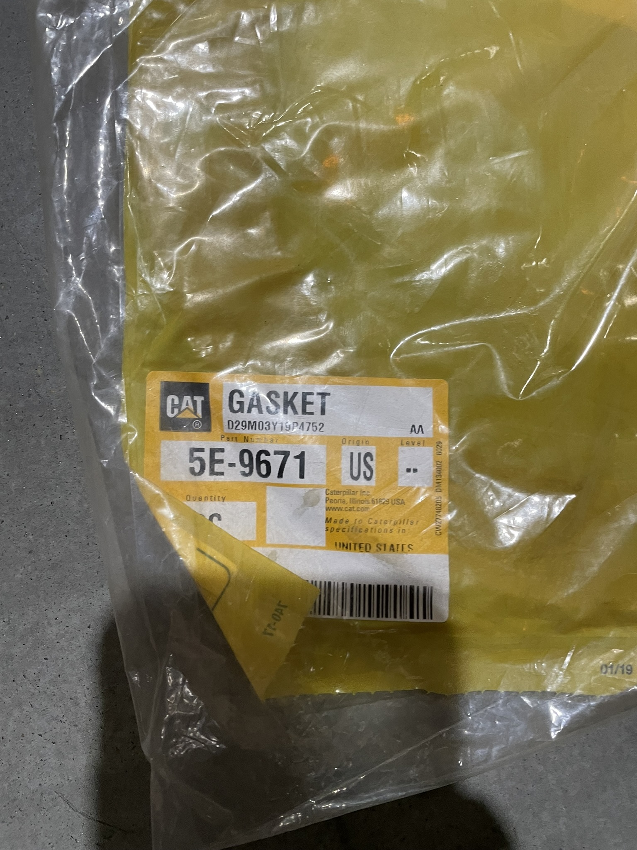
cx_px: 318
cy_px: 425
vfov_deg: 67.3
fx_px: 638
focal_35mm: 26
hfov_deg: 53.1
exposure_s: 1/60
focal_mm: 4.2
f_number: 1.6
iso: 200
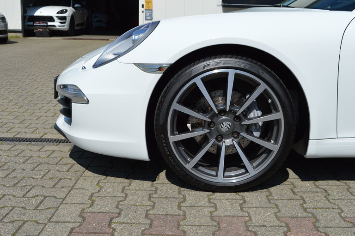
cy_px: 118
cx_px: 178
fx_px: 458
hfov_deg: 42.3
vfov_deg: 28.9
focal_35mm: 46
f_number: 9
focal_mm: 31
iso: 100
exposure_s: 1/320
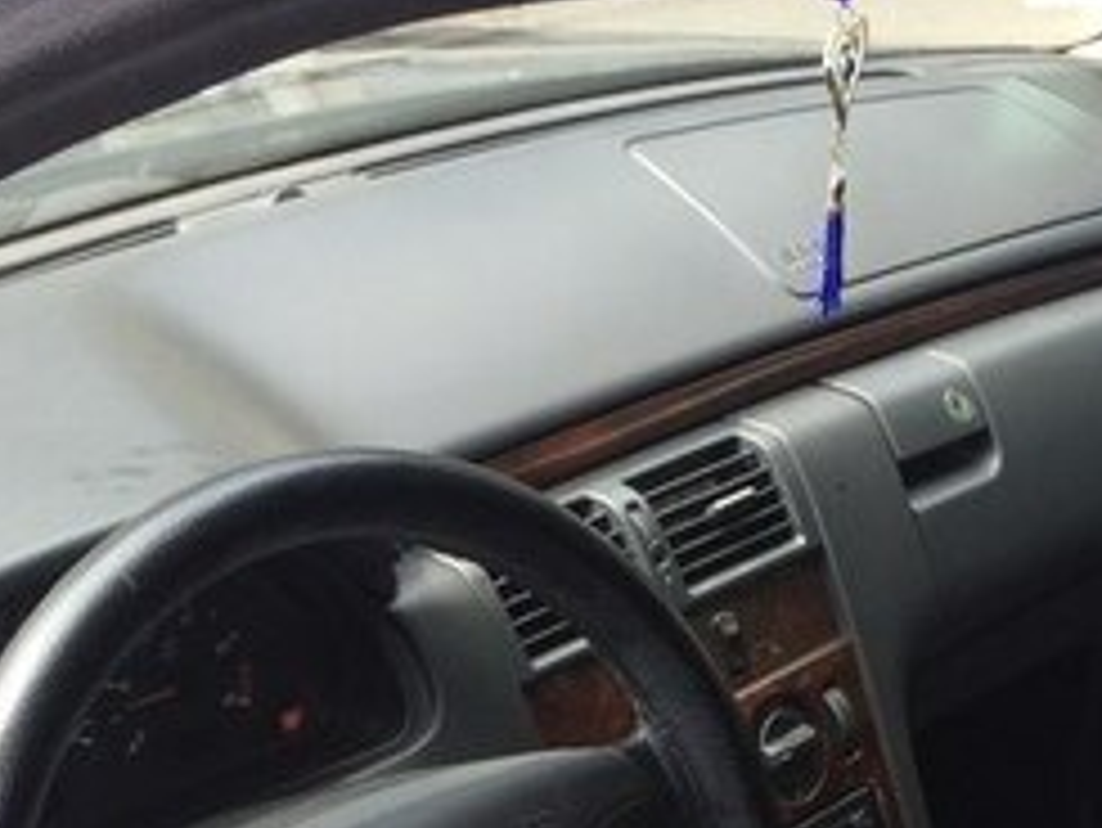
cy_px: 1051
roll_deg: -1.1
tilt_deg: -34.7
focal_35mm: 78
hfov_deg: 25.0
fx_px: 2484
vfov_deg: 17.8
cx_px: 657
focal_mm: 4.15
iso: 32
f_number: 2.2
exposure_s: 1/218
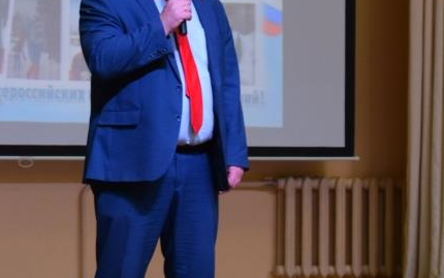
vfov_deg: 6.6
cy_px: 77
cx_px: 69
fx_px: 2423
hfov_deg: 10.4
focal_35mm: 200
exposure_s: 1/60
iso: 2000
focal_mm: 55
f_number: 5.6
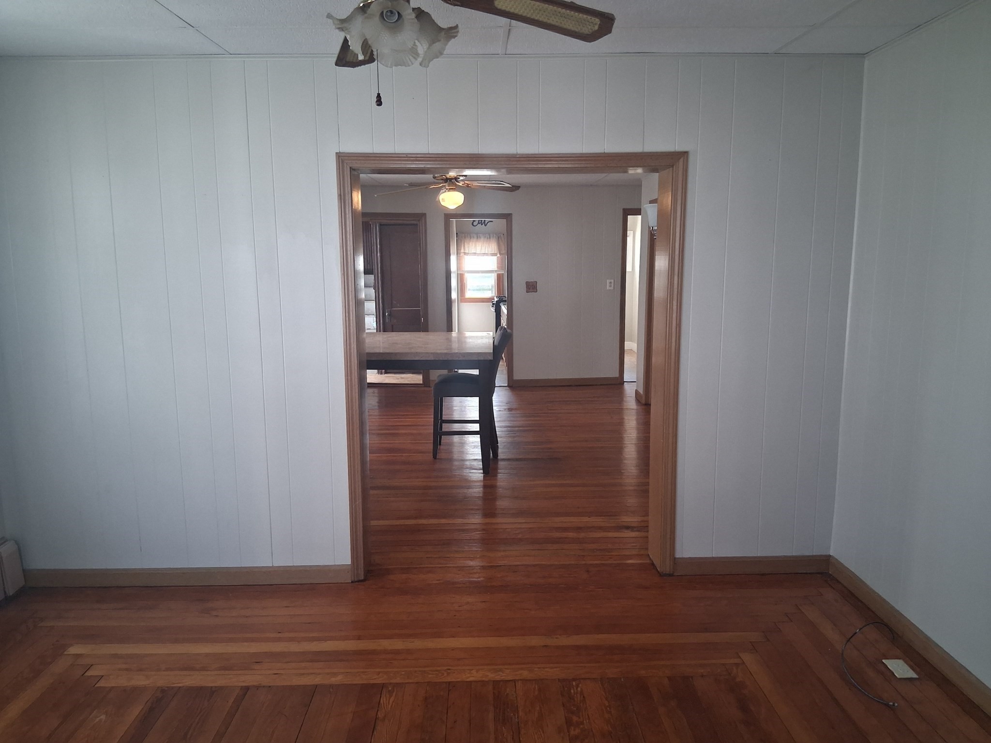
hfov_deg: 67.3
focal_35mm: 26
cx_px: 496
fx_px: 744
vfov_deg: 53.1
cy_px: 372
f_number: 1.8
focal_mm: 3.98
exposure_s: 1/60
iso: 320
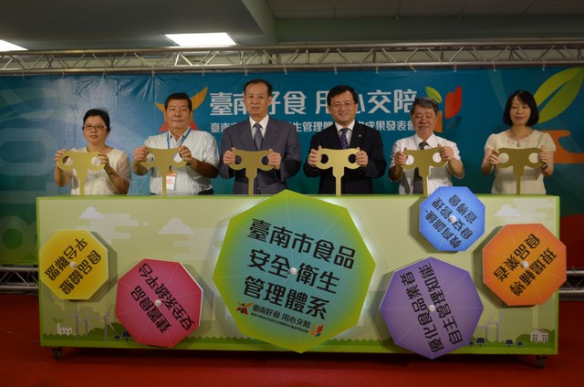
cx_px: 292
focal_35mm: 39
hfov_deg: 49.6
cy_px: 194
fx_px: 631
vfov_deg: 34.1
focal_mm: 26
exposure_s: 1/125
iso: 400
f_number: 5.6
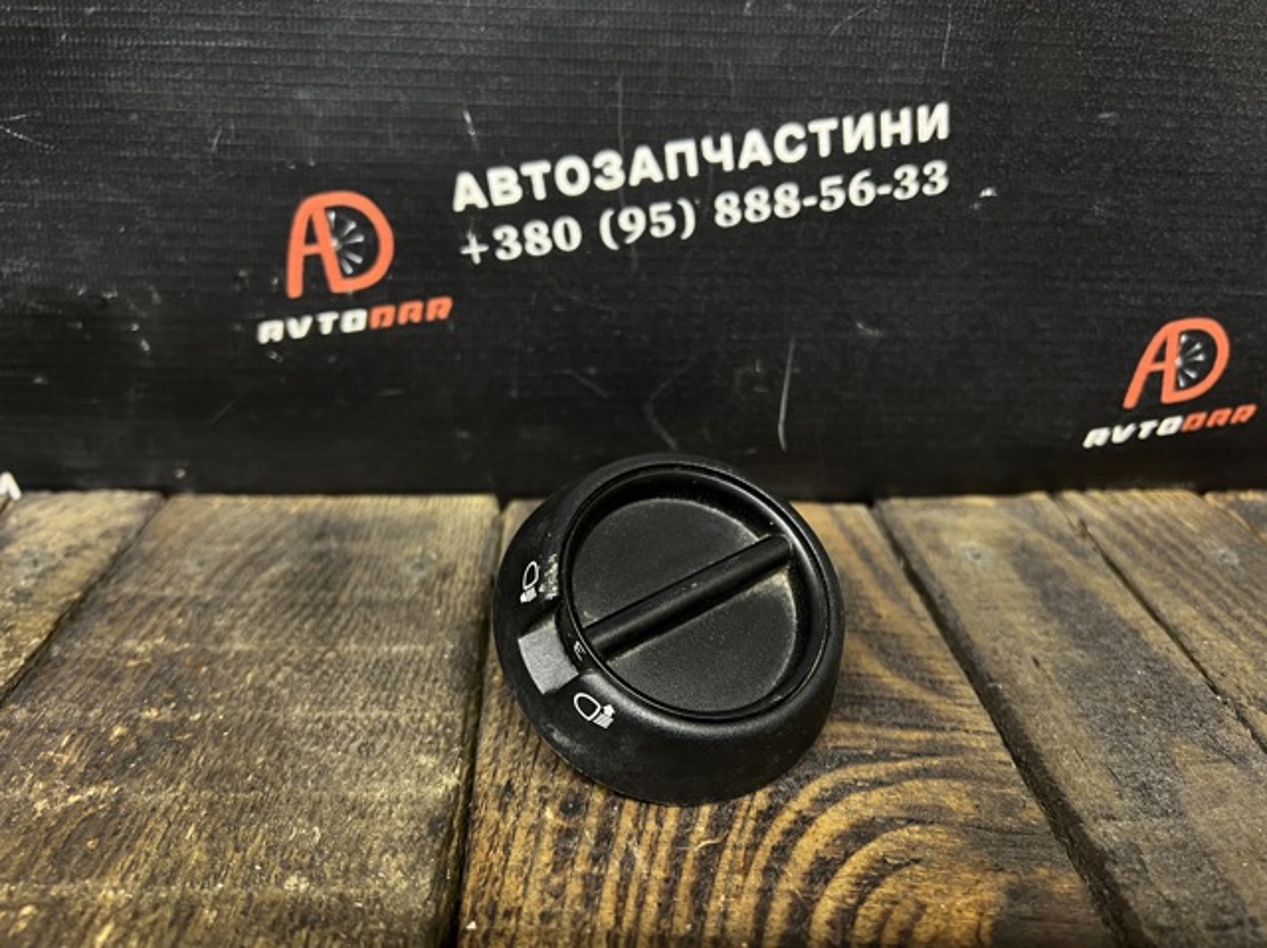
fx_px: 951
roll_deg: -1.6
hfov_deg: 67.3
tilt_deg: -24.0
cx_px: 634
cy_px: 474
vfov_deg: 53.0
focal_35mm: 26
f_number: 1.5
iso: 250
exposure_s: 1/50
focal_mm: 5.7
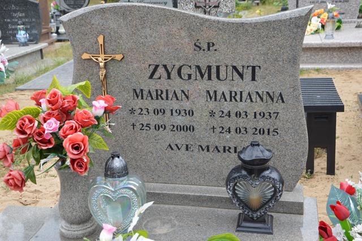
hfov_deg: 35.1
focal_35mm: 57
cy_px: 120
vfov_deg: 23.8
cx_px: 181
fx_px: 573
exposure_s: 1/125
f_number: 5.6
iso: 320
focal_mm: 38
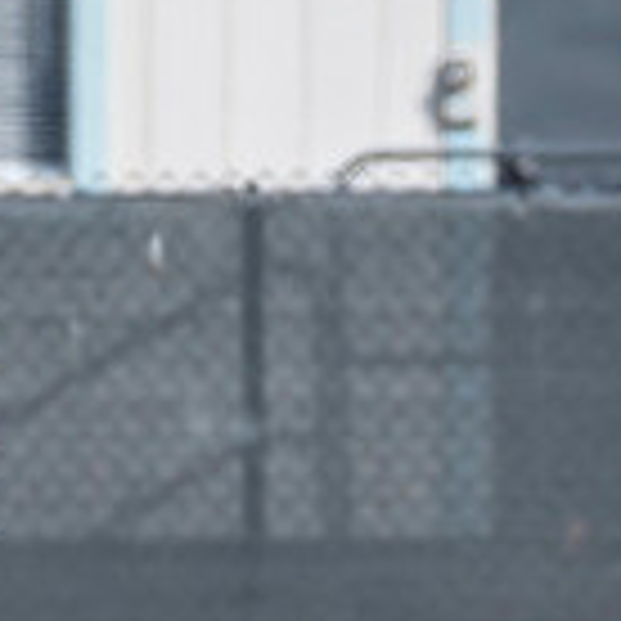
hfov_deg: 0.6
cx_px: 479
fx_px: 57540
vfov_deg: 0.6
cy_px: 423
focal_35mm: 2835
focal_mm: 300
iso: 100
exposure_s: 1/1250
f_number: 3.2
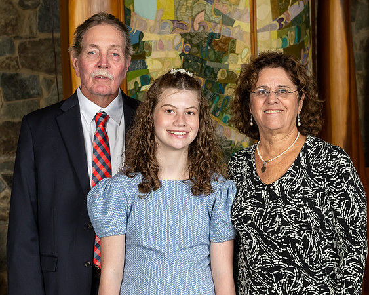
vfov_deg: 16.8
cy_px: 163
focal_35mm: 92
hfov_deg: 20.9
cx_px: 201
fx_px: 999
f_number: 6.3
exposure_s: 1/200
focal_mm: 48
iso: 640
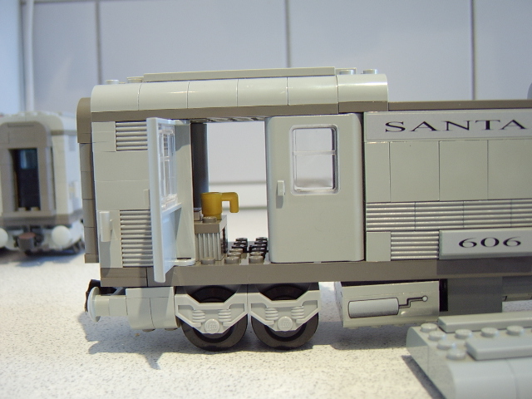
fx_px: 476
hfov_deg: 58.4
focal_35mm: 31
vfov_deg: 45.4
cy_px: 200
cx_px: 266
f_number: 2.7
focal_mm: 8.13
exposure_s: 1/12
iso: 100
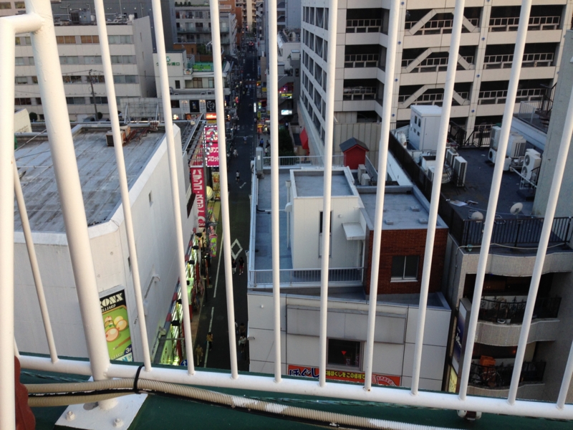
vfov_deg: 42.9
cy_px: 215
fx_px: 546
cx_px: 286
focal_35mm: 33
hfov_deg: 55.4
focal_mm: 4.12
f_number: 2.4
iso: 64
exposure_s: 1/120
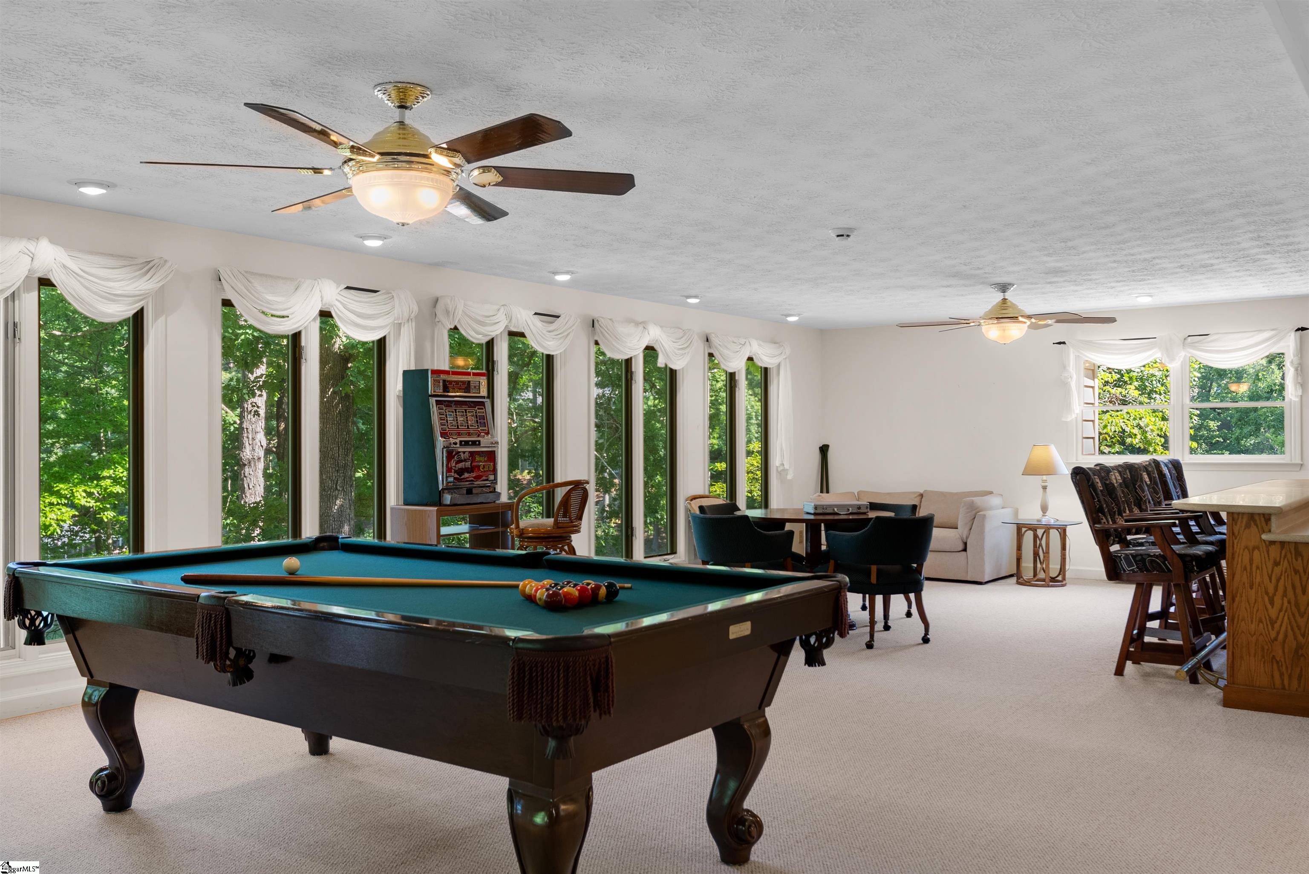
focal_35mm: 31
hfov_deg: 60.3
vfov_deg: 42.4
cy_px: 437
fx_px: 1128
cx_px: 654
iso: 200
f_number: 8
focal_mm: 31
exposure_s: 1/2.5
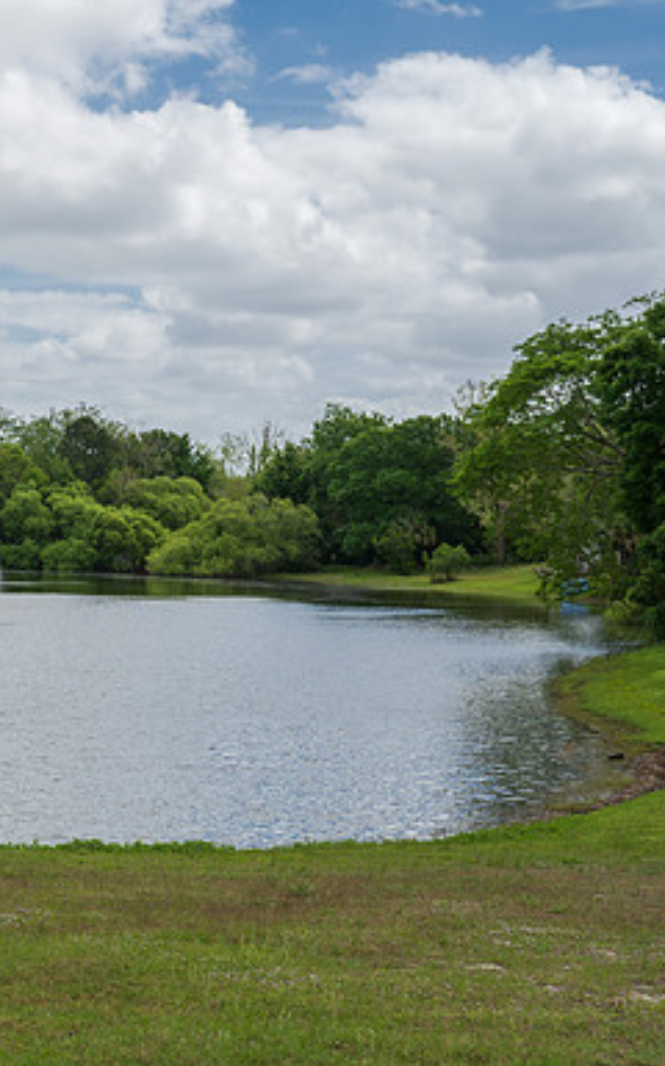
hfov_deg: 19.8
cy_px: 533
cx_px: -47
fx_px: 1830
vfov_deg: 32.5
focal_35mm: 63
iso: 160
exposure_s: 1/250
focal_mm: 41
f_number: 11
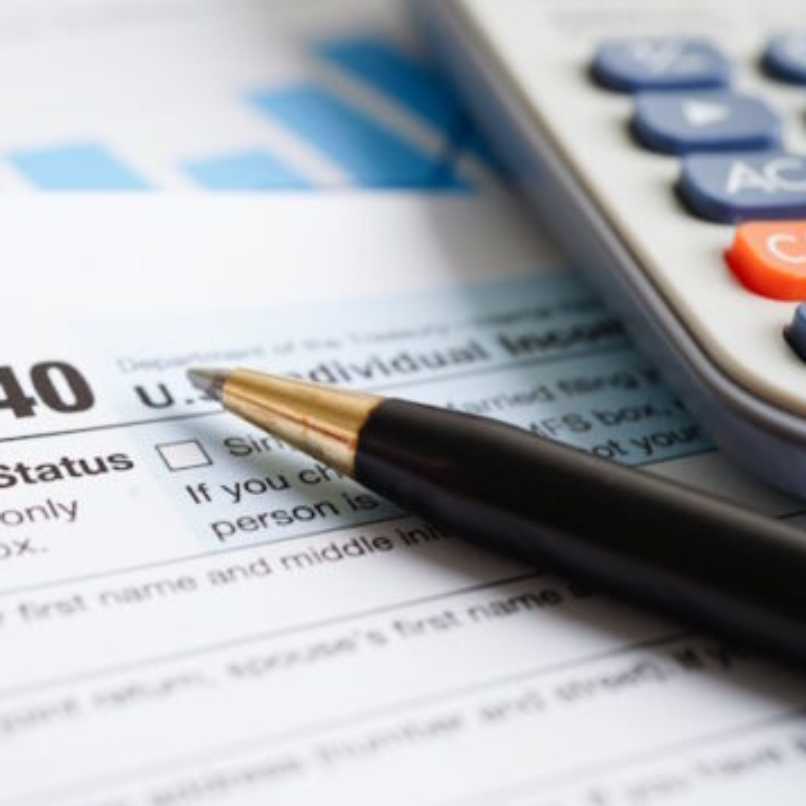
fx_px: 1686
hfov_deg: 26.8
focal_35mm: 64
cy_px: 404
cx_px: 295
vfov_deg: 26.9
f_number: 6.3
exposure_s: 1/80
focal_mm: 50
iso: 100
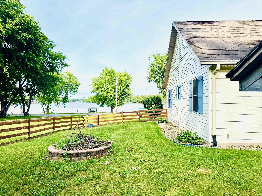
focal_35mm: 24
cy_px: 98
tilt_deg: +0.6
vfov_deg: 56.8
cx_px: 131
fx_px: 182
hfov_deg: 71.6
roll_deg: -0.2
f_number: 1.78
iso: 80
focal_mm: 6.76
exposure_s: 1/3096
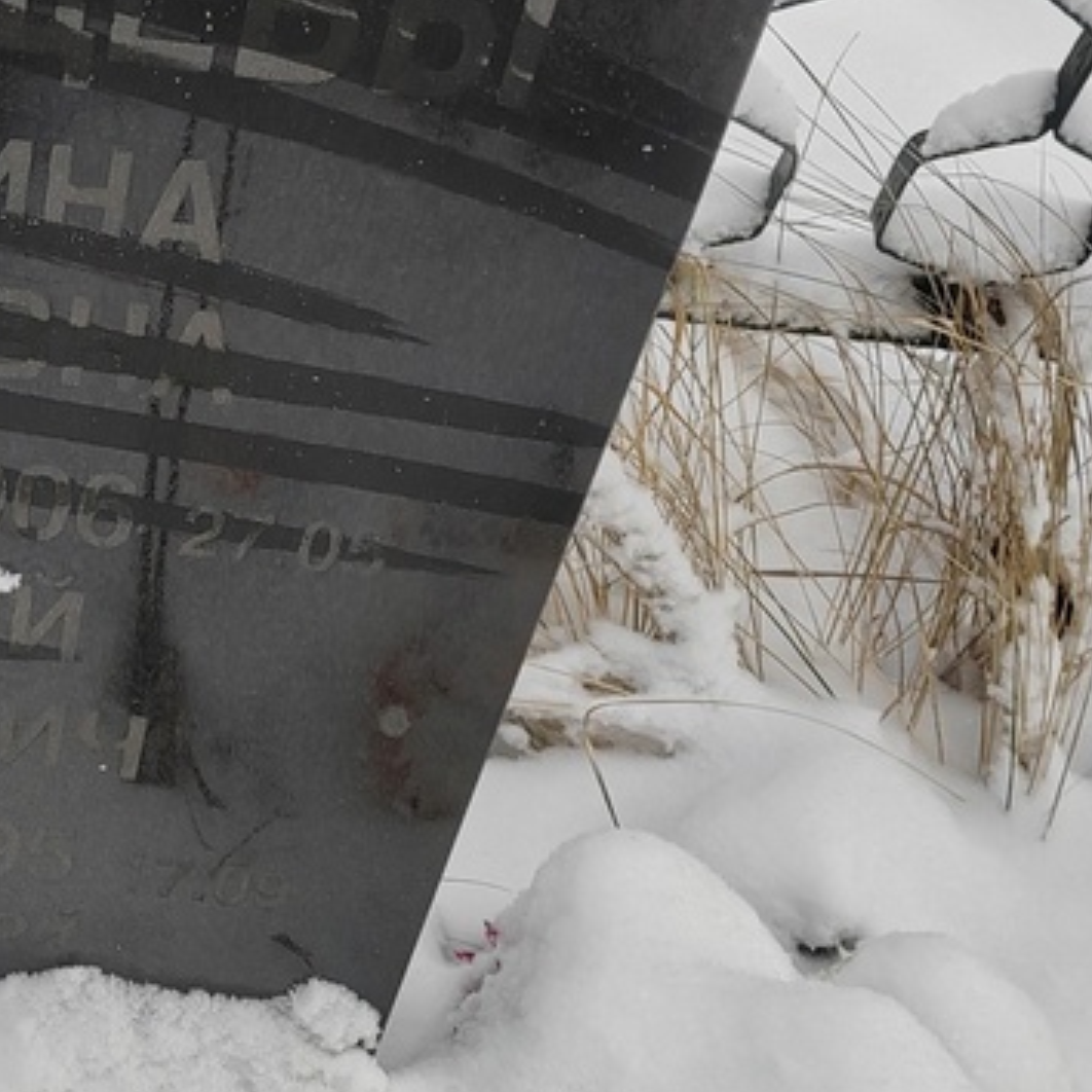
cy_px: 472
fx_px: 2463
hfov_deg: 23.8
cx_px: -40
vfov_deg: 25.0
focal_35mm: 69
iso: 100
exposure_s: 1/568
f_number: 1.9
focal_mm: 5.52
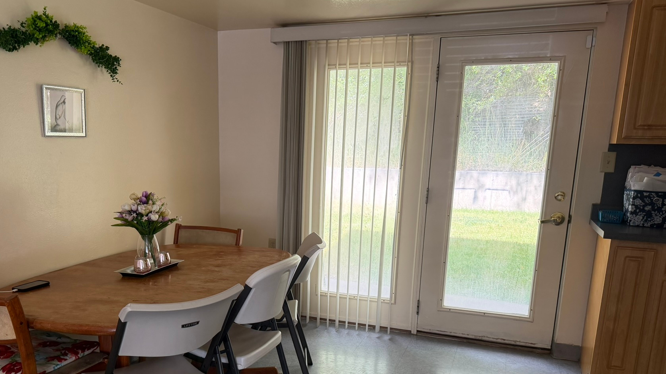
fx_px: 565
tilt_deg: -13.0
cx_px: 261
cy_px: 273
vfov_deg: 36.0
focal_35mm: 32
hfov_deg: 60.4
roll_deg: -0.4
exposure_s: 1/179
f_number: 1.78
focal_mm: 6.76
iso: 200
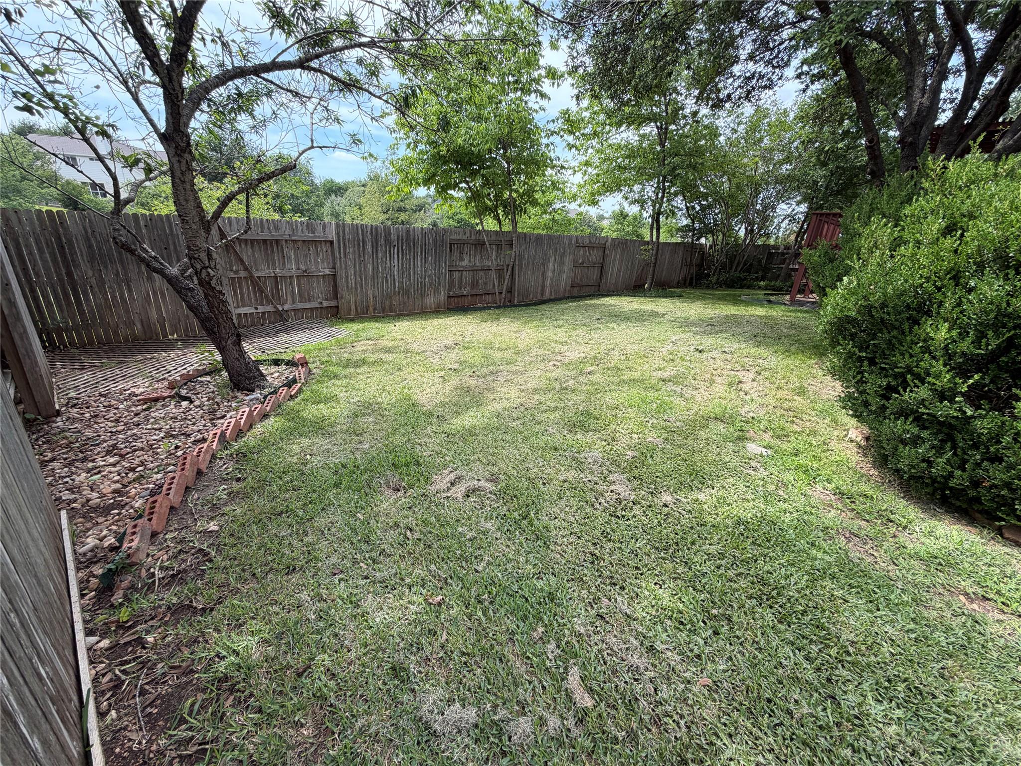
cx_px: 510
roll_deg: -3.4
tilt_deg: -20.8
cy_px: 383
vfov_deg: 85.7
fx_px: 413
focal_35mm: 14
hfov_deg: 102.1
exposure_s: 1/408
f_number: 2.2
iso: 50
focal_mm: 2.22
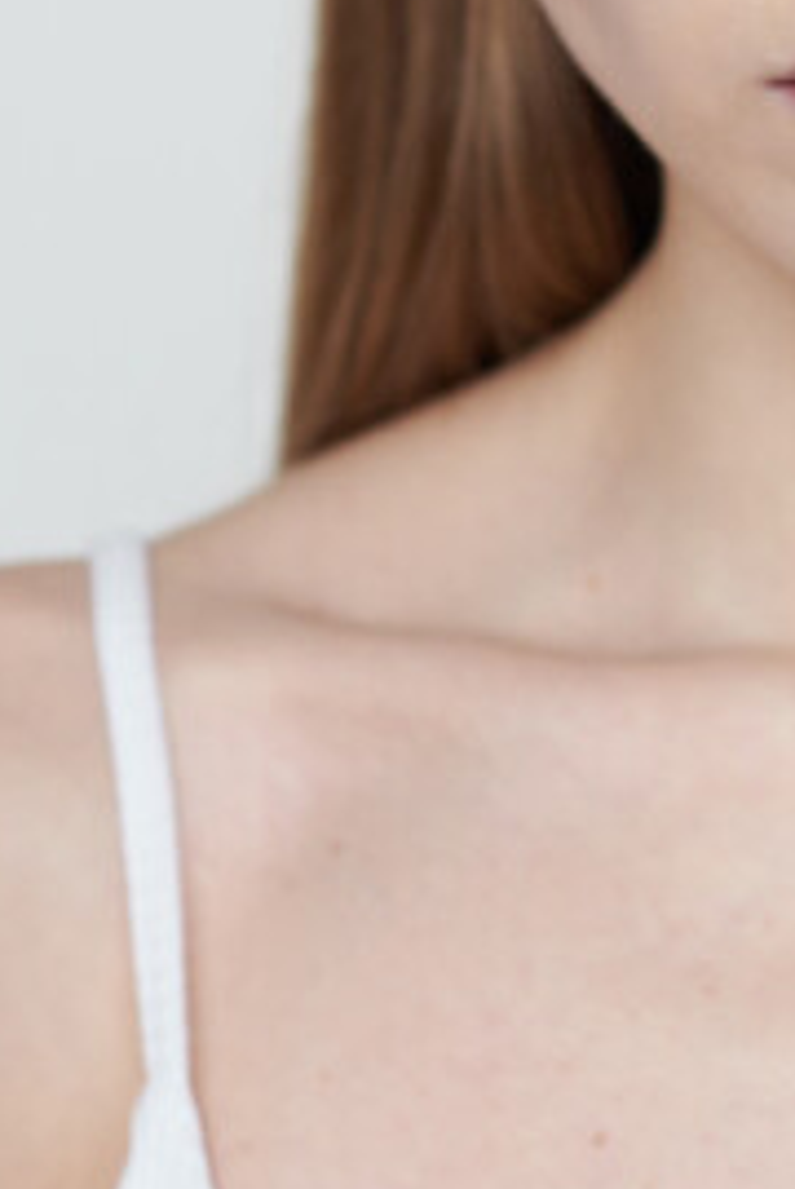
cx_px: 941
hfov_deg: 6.0
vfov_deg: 9.0
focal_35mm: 227
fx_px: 7500
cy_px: 245
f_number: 3.5
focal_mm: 85
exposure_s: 1/125
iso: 160
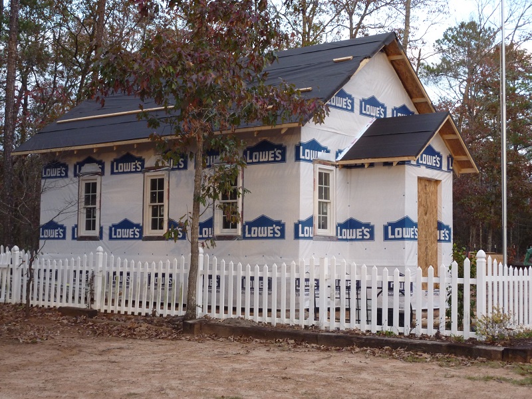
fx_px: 845
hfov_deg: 34.9
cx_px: 266
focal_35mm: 55
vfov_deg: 26.6
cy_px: 200
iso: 160
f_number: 3.9
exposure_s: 1/40
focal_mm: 9.1
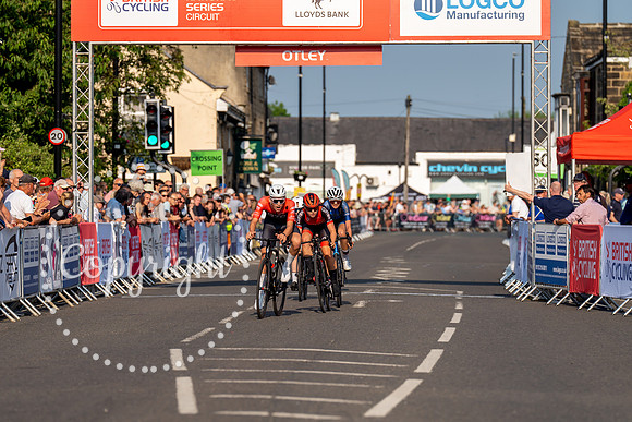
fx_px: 3512
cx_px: 316
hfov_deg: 10.3
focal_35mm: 200
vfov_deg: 6.9
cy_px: 211
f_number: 4.5
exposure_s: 1/1000
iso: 160
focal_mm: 200
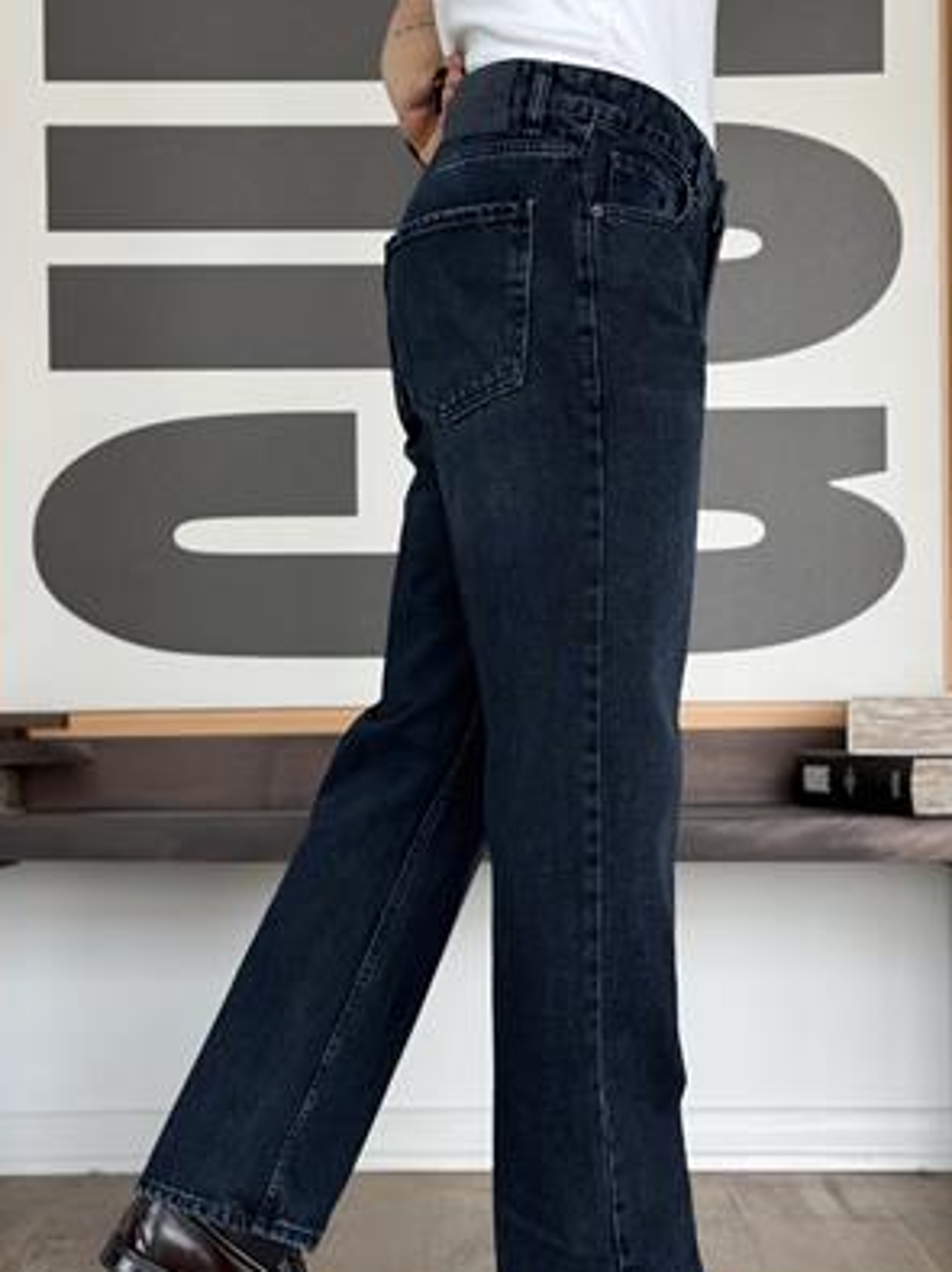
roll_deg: +0.2
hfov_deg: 22.6
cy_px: 680
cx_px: 465
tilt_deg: +0.8
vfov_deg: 29.8
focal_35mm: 65
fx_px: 2386
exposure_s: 1/242
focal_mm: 6.76
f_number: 1.78
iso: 125
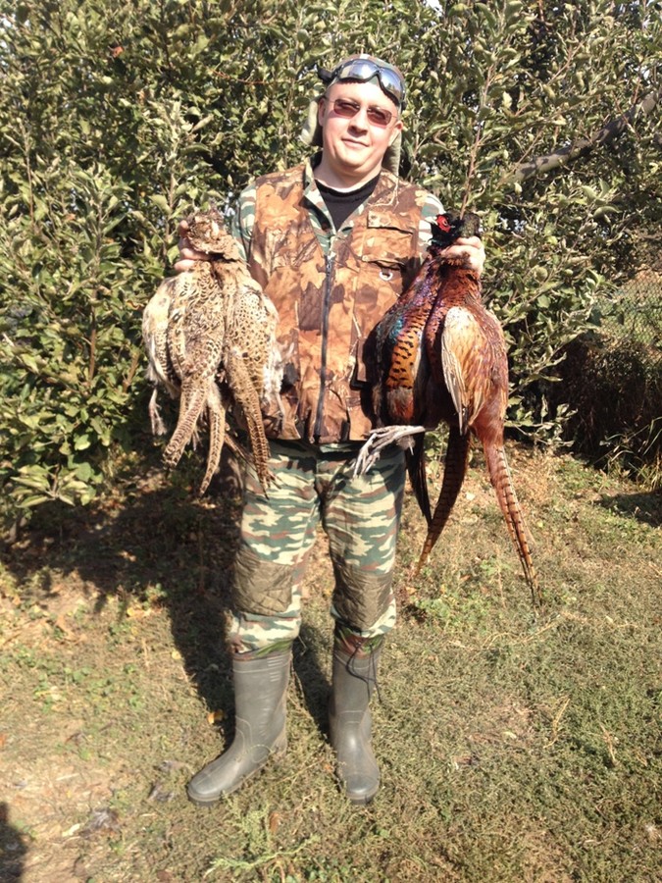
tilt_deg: -14.9
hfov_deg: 40.7
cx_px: 331
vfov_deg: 52.6
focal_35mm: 35
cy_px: 442
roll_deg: -1.2
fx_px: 892
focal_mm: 4.28
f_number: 2.4
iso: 50
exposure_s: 1/690
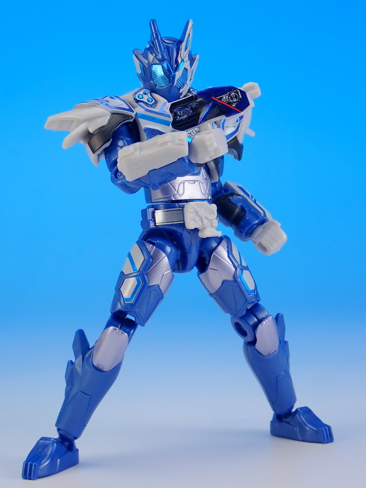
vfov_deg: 23.8
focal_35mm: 82
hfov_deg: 18.0
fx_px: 1156
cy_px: 244
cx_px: 183
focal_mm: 14.62
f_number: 16
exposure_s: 1/1.3
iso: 100
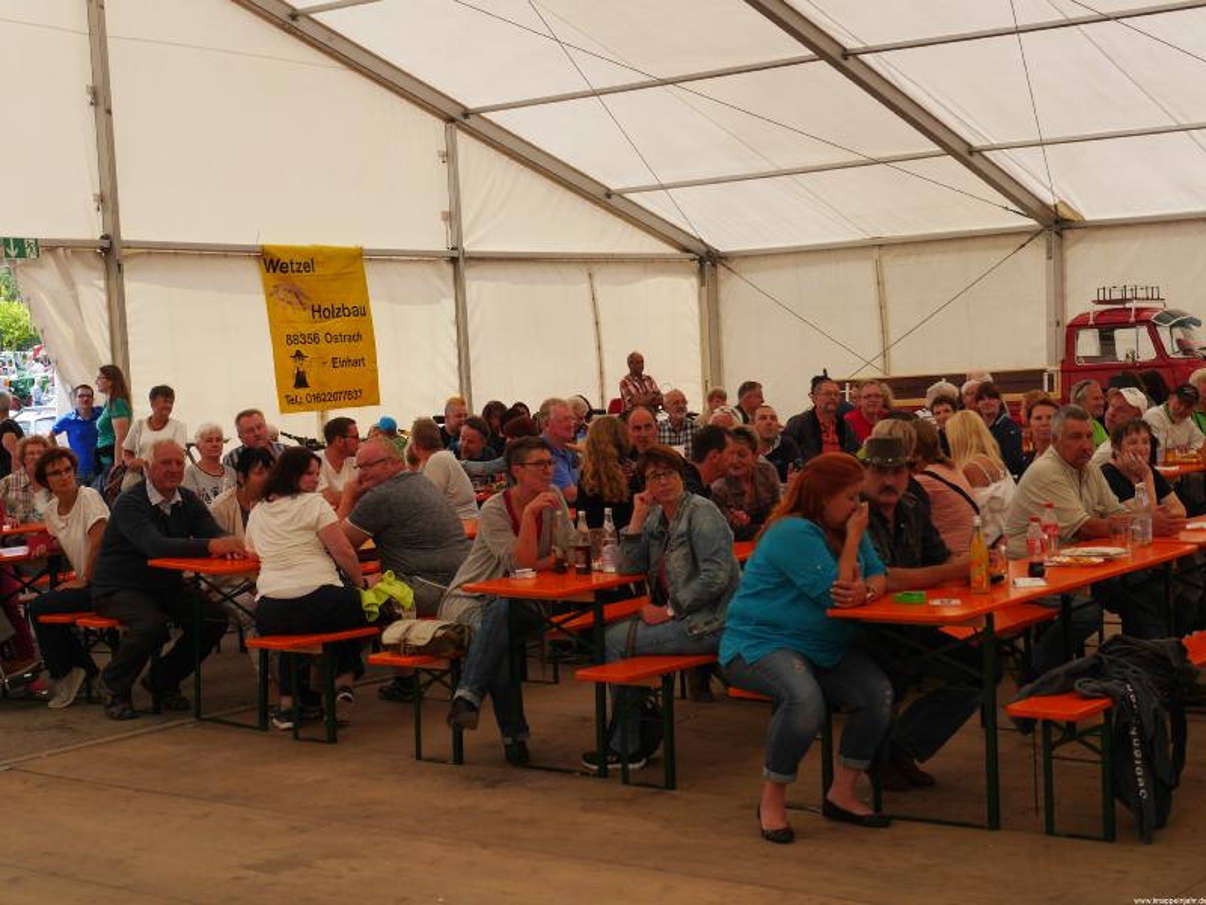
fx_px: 2230
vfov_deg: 22.9
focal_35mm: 64
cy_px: 452
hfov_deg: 30.3
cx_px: 603
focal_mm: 32
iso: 200
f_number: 7.1
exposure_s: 1/200
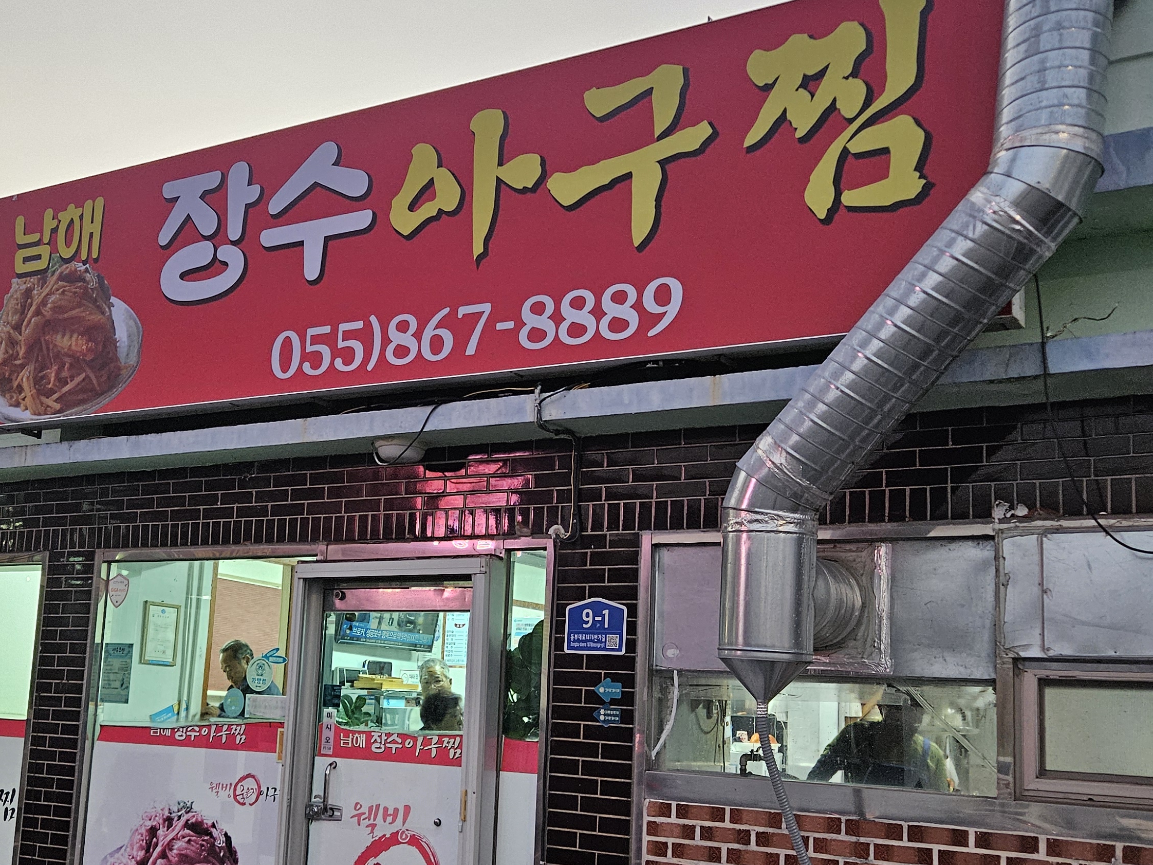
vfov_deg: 35.0
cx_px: 467
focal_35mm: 41
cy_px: 516
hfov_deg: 45.6
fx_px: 1366
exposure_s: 1/120
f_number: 1.8
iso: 500
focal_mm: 5.4
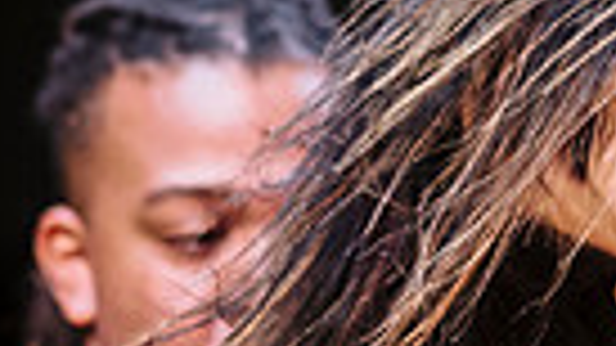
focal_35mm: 520
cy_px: 569
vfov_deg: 2.3
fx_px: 8492
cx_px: 818
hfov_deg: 4.1
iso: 800
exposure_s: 1/400
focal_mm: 105
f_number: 2.2
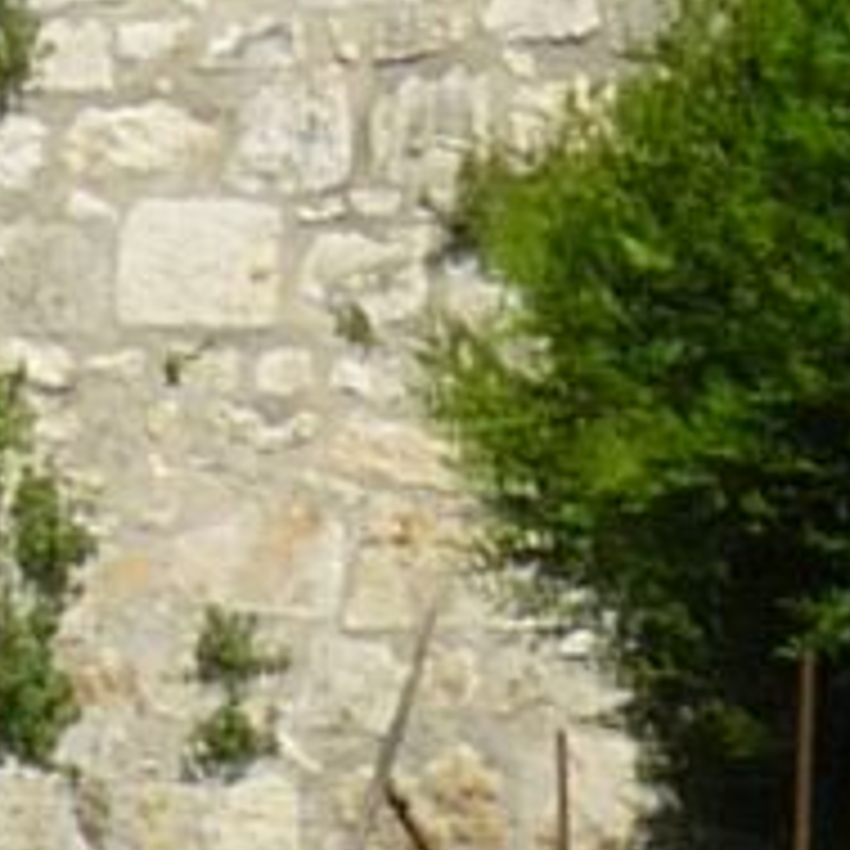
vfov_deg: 2.7
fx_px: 18085
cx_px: -1039
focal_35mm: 651
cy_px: -1381
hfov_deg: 2.7
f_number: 5.6
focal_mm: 8.7
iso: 100
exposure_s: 1/500
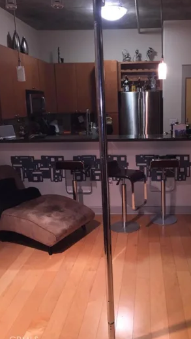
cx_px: 133
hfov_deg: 34.3
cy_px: 162
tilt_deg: -11.5
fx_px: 306
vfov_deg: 58.0
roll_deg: +2.7
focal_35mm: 34
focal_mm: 4.15
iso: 125
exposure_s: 1/24
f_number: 2.2
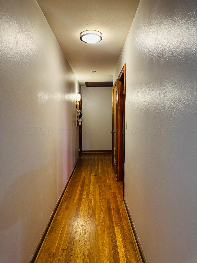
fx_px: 182
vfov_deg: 71.6
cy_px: 132
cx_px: 98
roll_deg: +0.1
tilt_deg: -4.9
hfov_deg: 56.8
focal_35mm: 24
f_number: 1.78
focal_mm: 6.76
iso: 500
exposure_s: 1/60
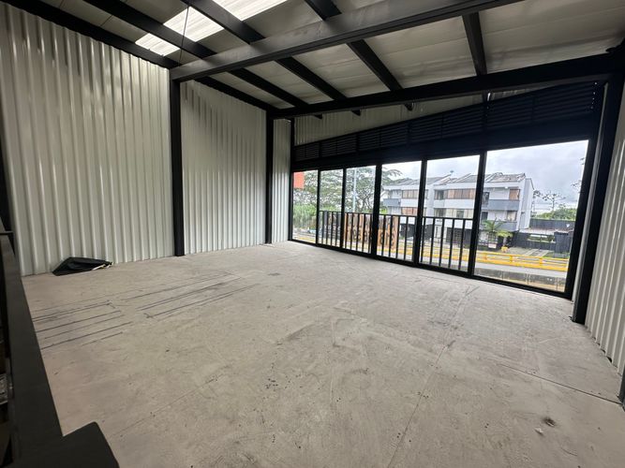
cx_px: 312
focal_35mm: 14
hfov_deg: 102.1
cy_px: 234
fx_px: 253
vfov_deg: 85.7
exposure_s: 1/199
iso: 40
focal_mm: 2.22
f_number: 2.2
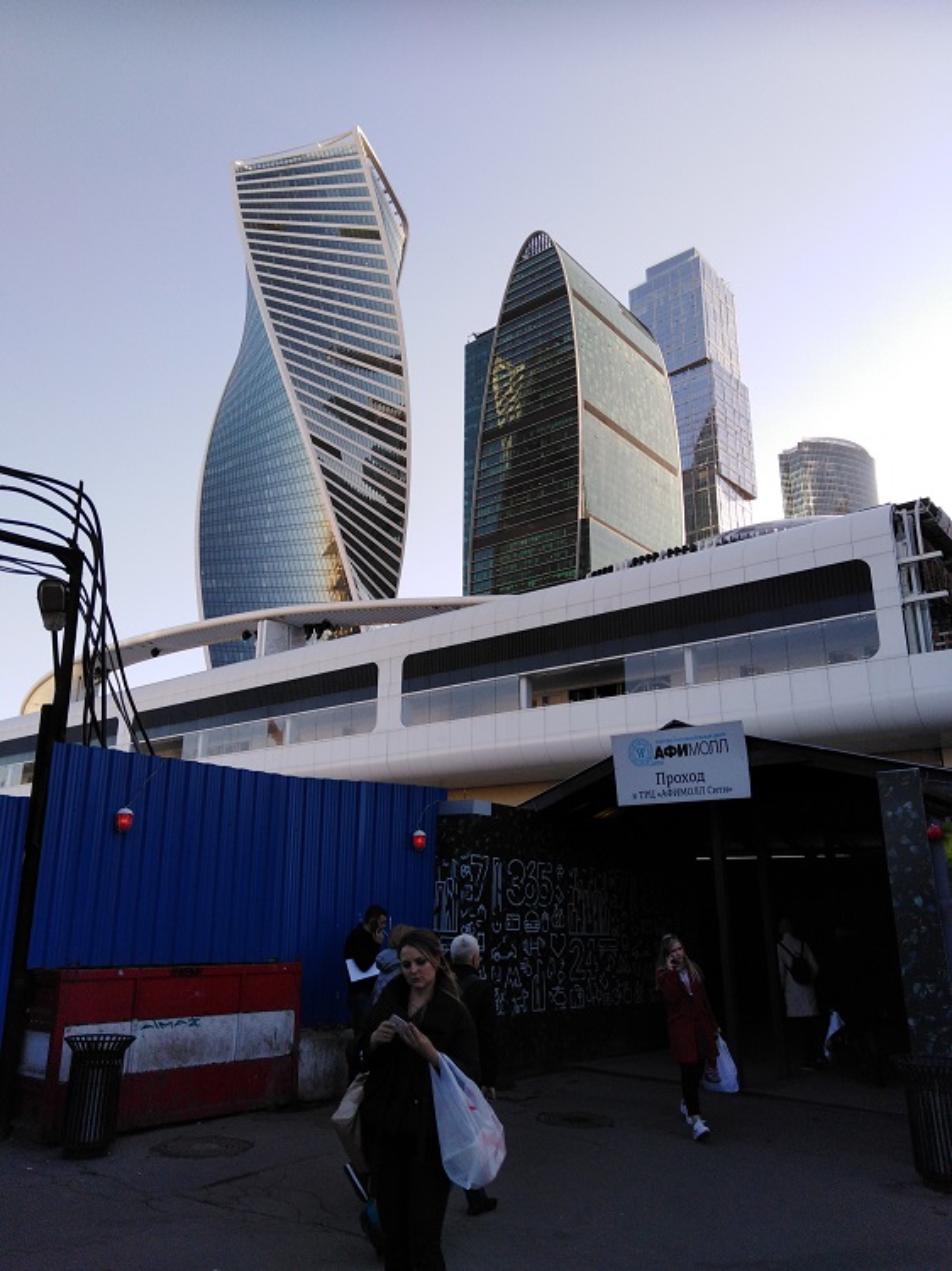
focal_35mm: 26
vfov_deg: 67.3
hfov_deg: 53.0
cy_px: 636
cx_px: 476
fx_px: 954
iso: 100
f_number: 2.2
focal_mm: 3.46
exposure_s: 1/565
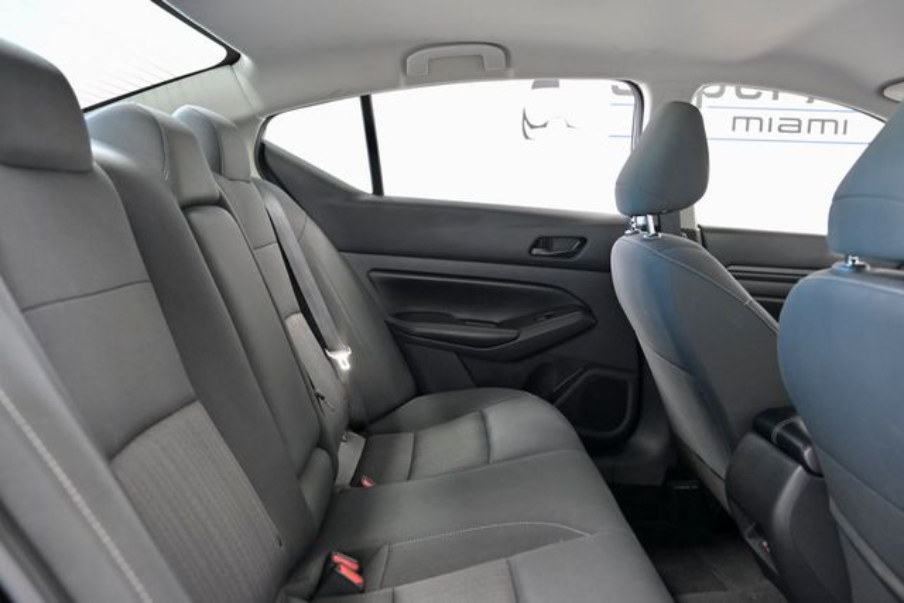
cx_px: 452
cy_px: 302
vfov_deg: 46.4
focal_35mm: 28
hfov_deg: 65.5
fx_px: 703
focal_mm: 28
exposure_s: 1/100
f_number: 4.5
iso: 2500
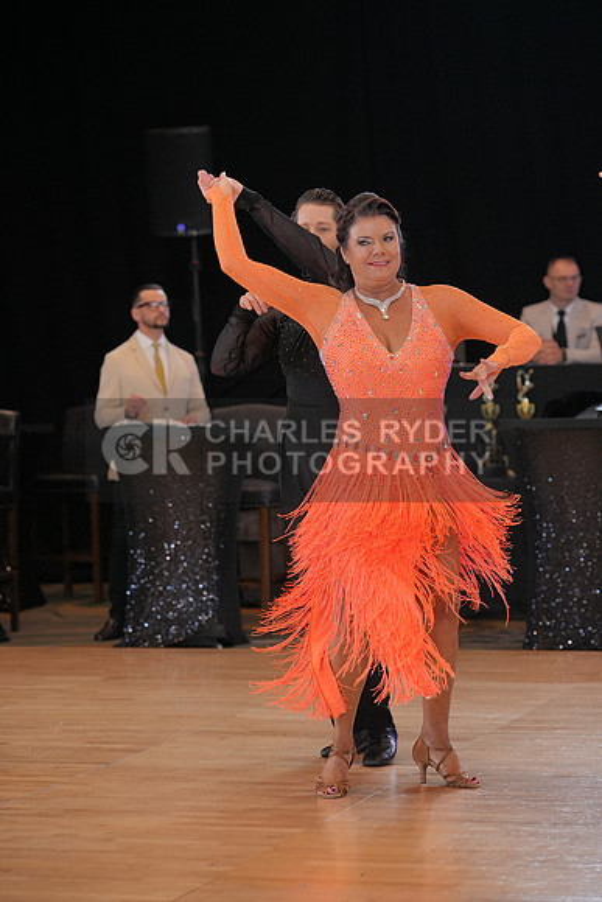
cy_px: 451
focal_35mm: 107
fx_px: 2682
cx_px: 301
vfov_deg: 19.1
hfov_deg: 12.8
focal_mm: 107
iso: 2500
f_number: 3.5
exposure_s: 1/500
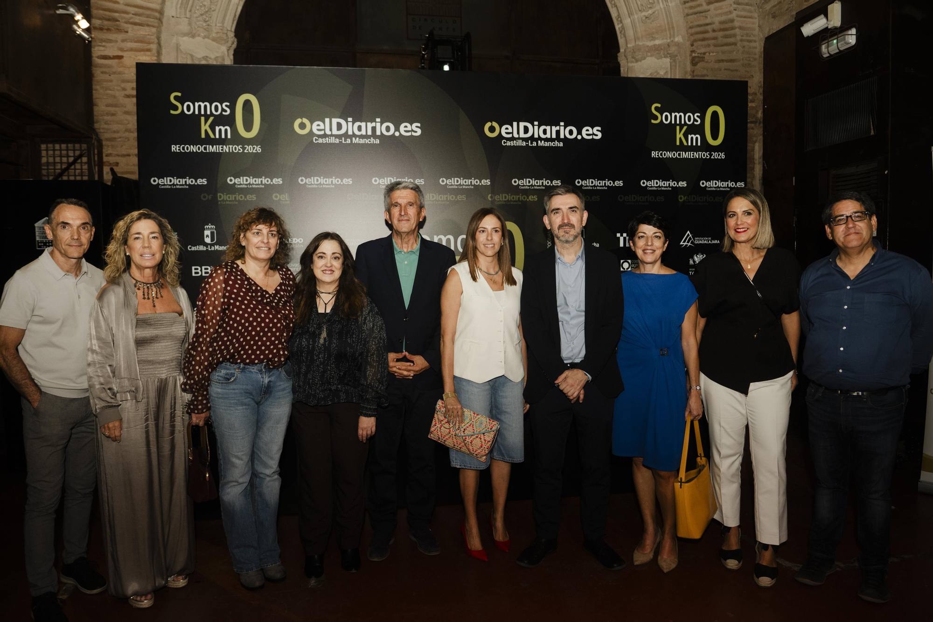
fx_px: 638
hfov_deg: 72.3
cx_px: 466
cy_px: 311
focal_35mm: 25
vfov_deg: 52.0
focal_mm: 24
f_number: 4
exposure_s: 1/160
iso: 800
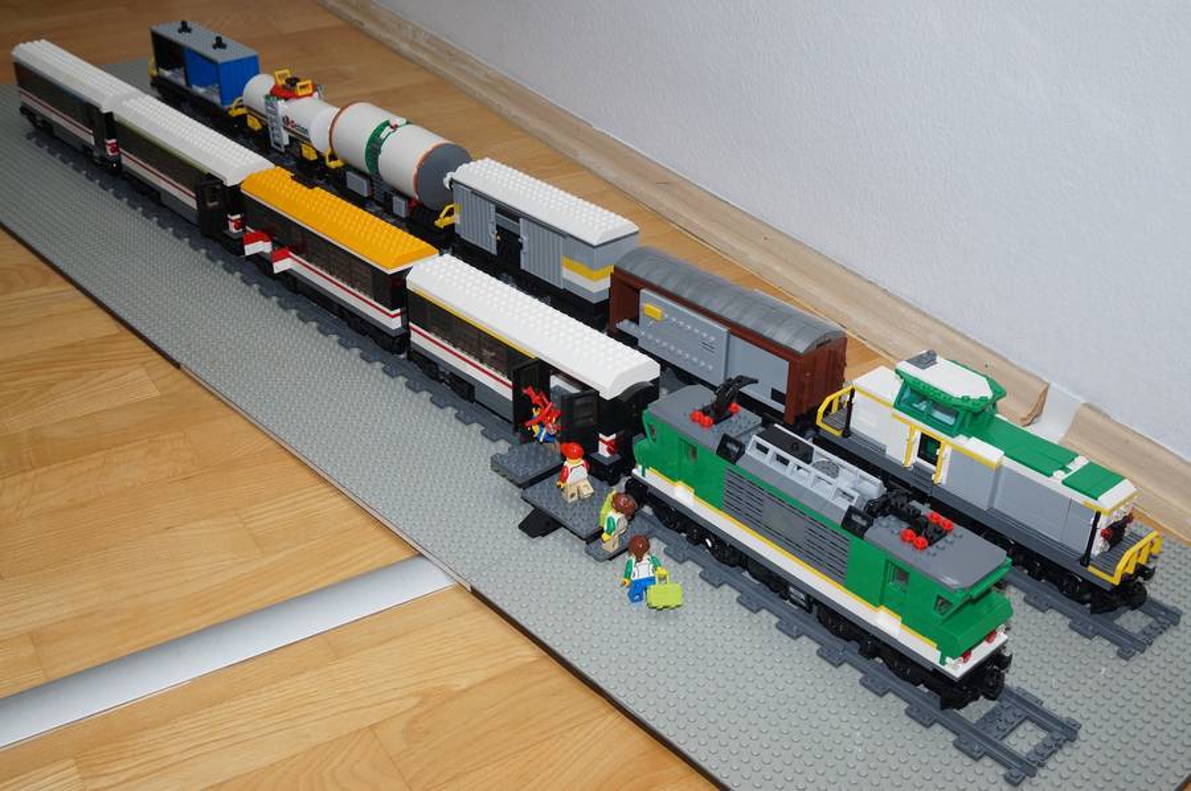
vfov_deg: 34.1
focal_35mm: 39
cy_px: 396
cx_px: 596
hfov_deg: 49.6
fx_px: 1289
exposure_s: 1/60
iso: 100
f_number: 8
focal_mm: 26
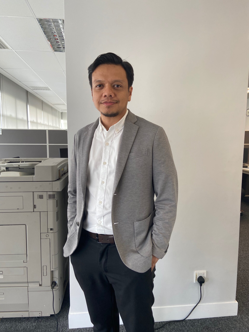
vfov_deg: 67.3
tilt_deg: -6.4
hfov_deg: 53.1
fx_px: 249
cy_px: 166
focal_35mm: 26
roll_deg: -0.1
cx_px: 124
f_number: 1.8
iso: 80
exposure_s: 1/100
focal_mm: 4.25
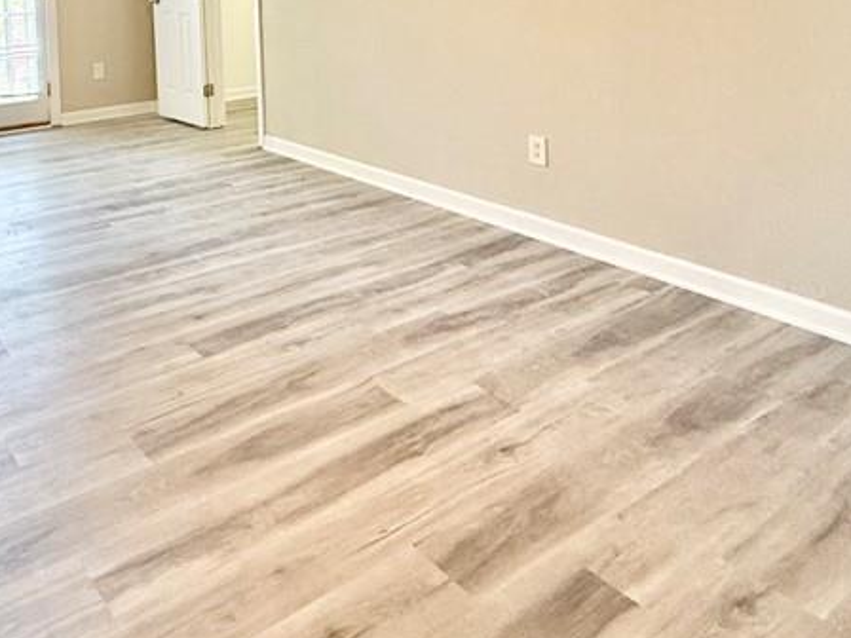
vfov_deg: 38.8
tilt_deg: -3.0
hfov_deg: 54.0
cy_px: -8
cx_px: 205
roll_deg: +2.5
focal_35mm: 32
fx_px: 787
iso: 320
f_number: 2.2
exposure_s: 1/120
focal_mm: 2.22
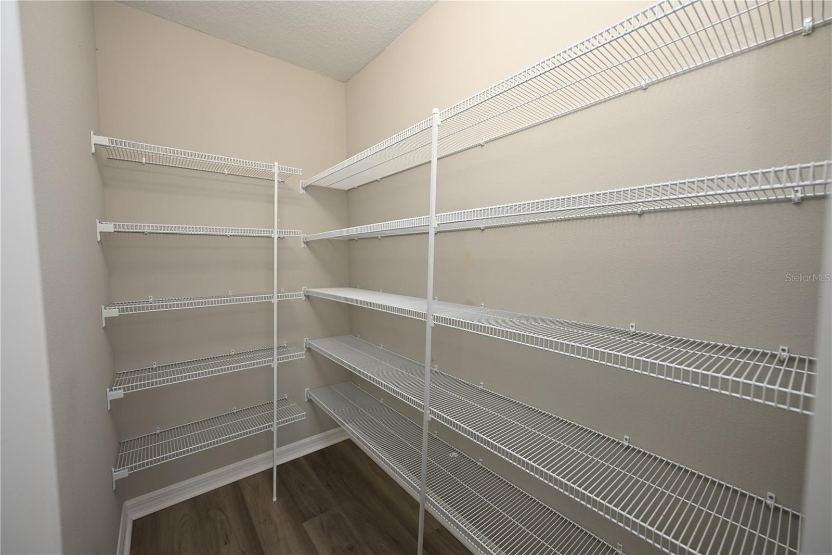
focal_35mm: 14
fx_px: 323
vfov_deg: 81.2
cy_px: 278
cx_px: 416
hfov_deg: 104.3
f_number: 4
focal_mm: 14
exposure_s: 1/60
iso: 200
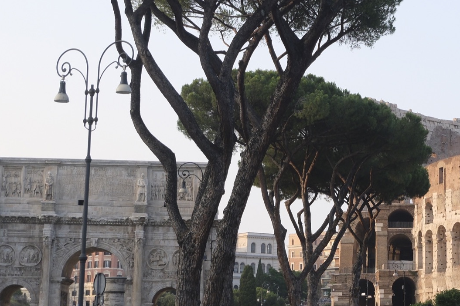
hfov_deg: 20.6
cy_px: 81
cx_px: 377
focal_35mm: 98
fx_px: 1252
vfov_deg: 13.9
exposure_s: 1/1000
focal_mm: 31.4
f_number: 4.7
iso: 1000
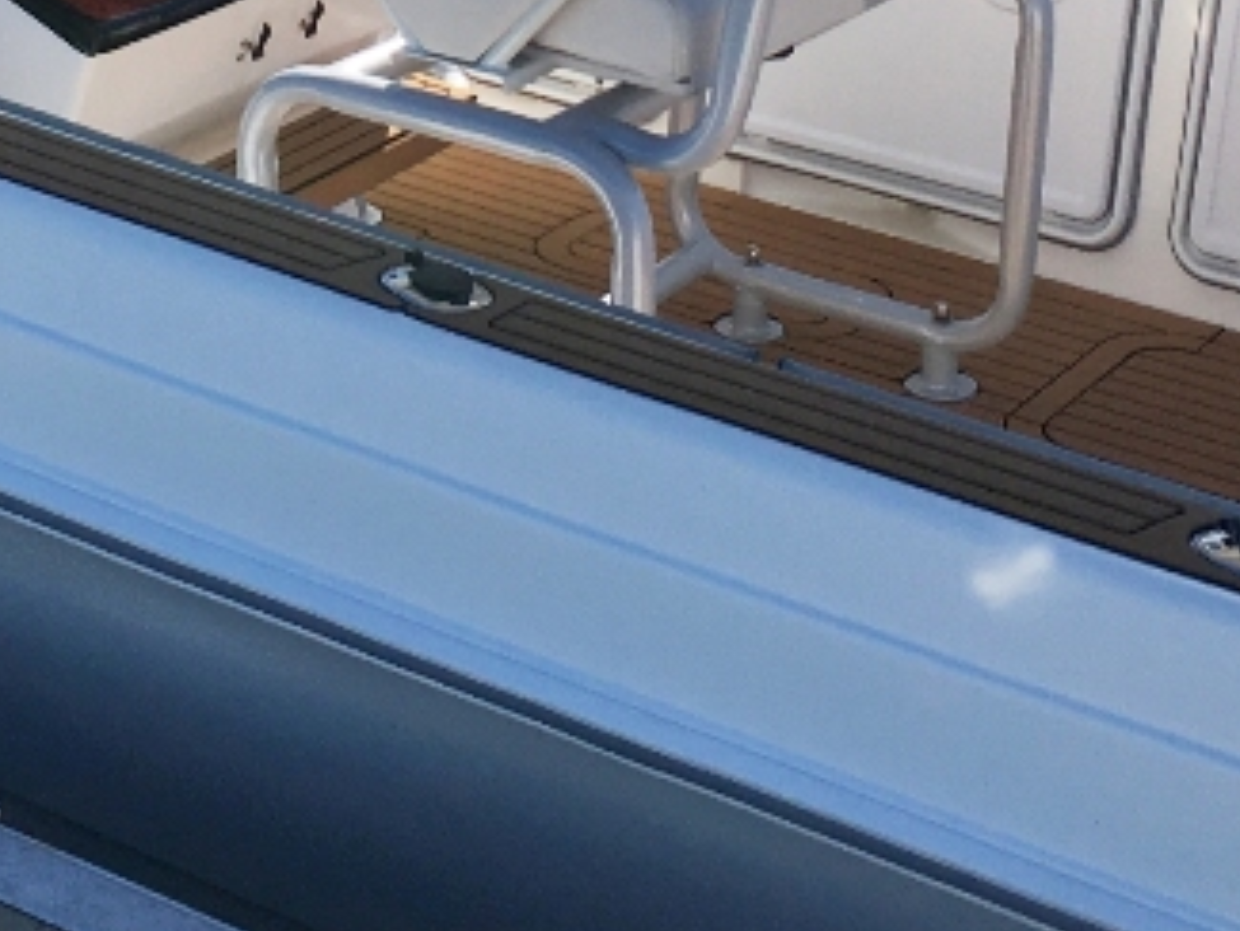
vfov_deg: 14.9
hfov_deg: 20.5
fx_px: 3404
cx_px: 351
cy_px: -282
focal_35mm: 95
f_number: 2.2
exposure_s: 1/2024
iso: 25
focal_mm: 4.15
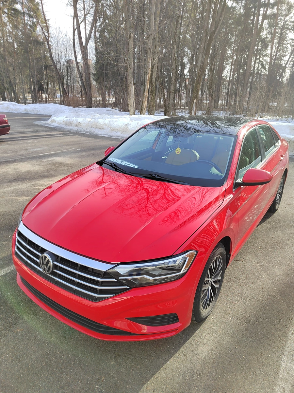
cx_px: 147
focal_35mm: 23
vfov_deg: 73.9
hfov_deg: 58.9
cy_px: 196
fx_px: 260
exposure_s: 1/245
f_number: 1.9
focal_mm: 5.52
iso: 100
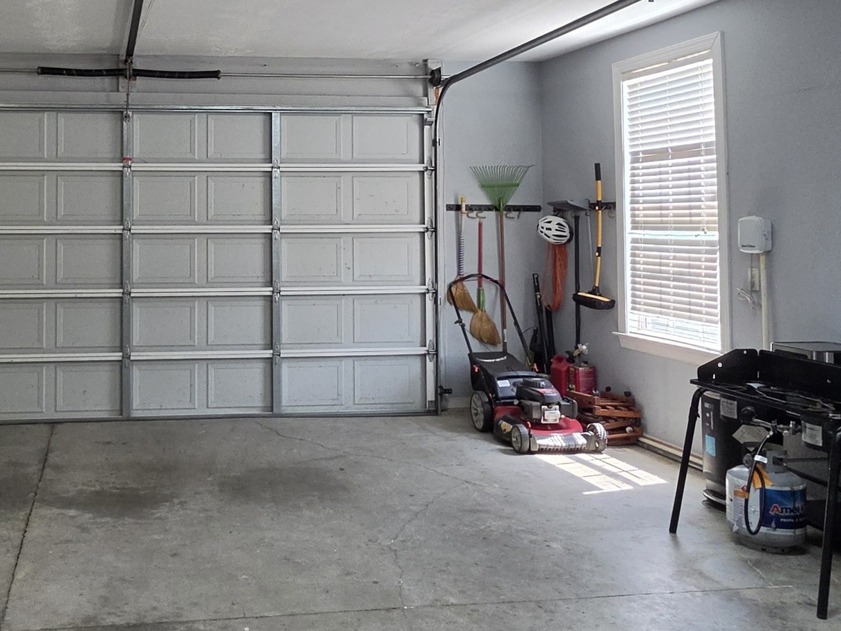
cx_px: 206
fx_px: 802
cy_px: 200
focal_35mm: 33
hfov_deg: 52.8
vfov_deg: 42.3
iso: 200
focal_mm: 2.2
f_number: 1.9
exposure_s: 1/120
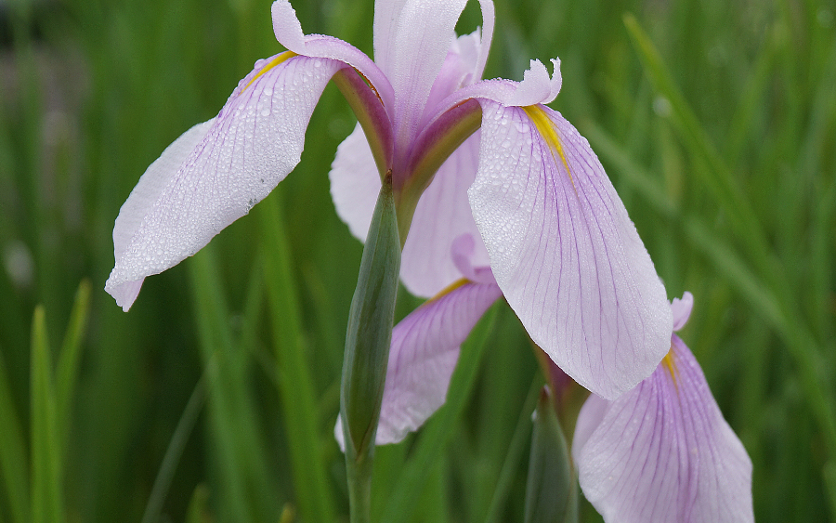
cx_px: 406
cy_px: 291
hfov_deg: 22.6
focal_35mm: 92
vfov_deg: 14.3
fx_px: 2089
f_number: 5.6
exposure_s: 1/200
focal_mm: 45
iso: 100
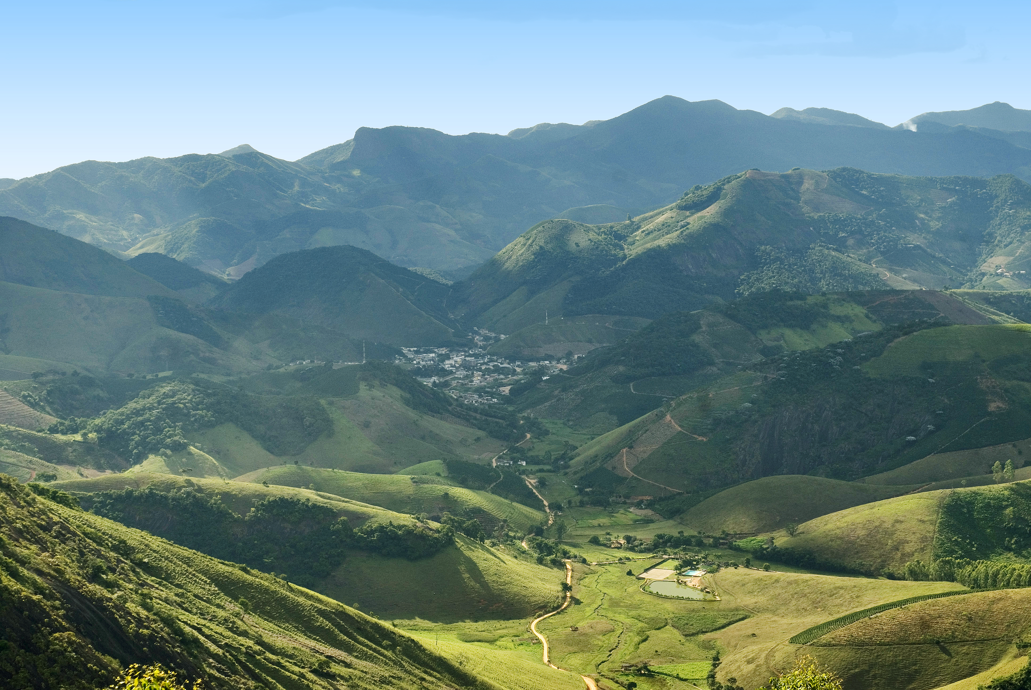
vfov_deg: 22.7
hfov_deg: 33.4
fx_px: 1720
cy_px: 345
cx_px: 516
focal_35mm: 60
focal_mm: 40
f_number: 9
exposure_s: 1/250
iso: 200
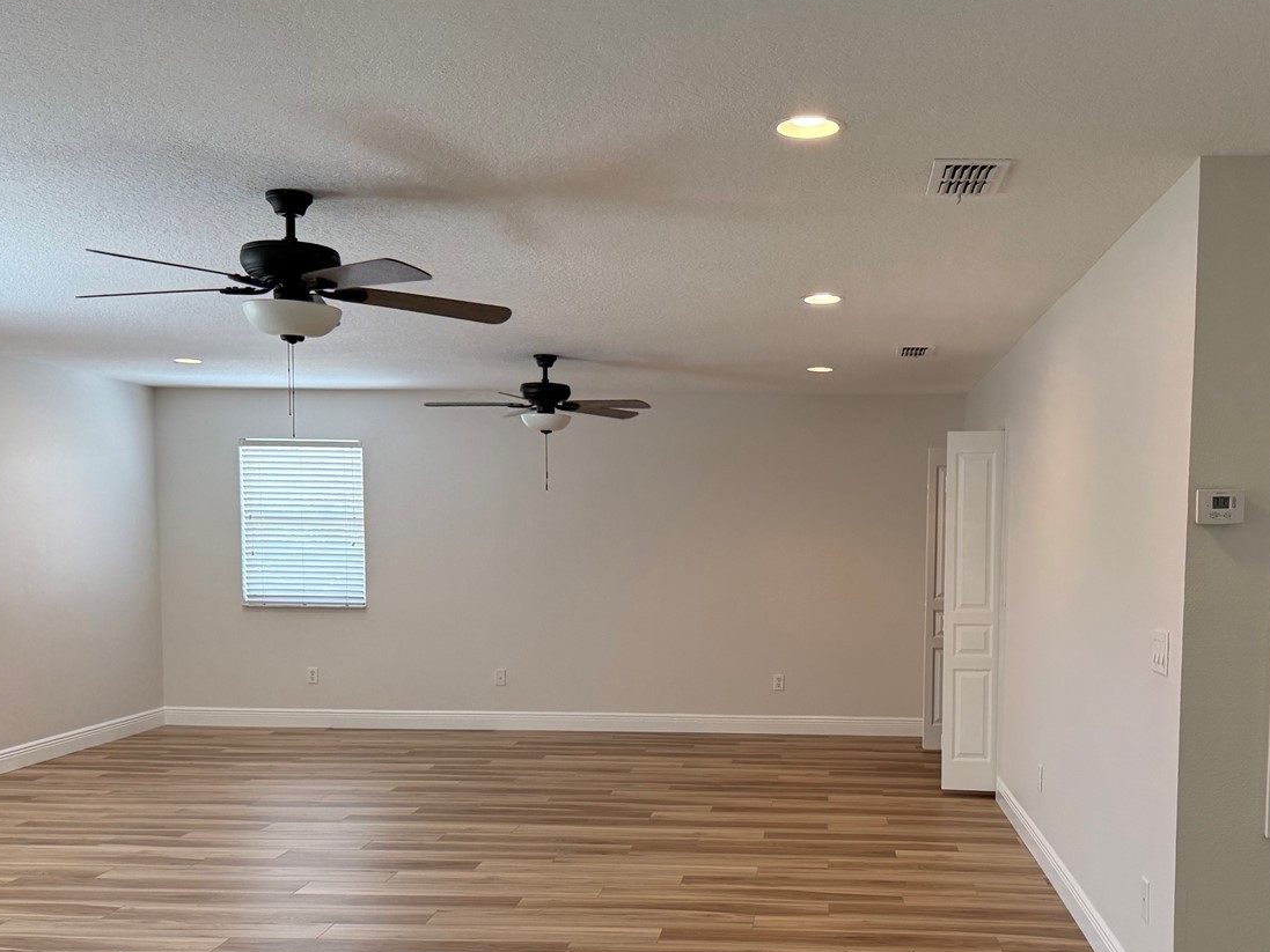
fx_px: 1284
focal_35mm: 35
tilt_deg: -4.3
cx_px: 750
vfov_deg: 40.3
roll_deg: -0.6
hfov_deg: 52.3
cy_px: 621
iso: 200
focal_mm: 6.76
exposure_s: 1/150
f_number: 1.78
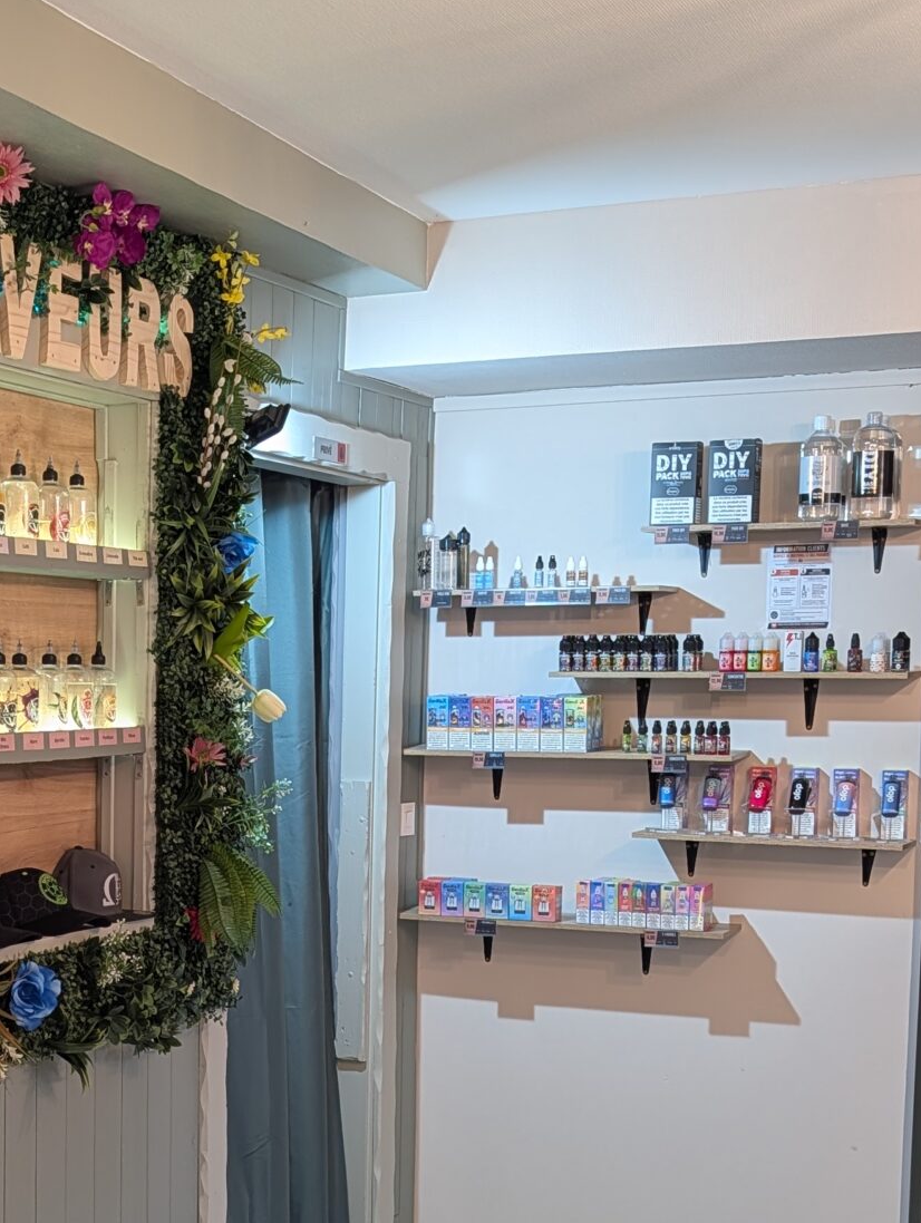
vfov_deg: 33.8
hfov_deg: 25.5
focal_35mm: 56
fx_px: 1982
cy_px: 867
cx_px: 128
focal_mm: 6.9
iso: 84
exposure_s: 1/33.3
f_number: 1.68
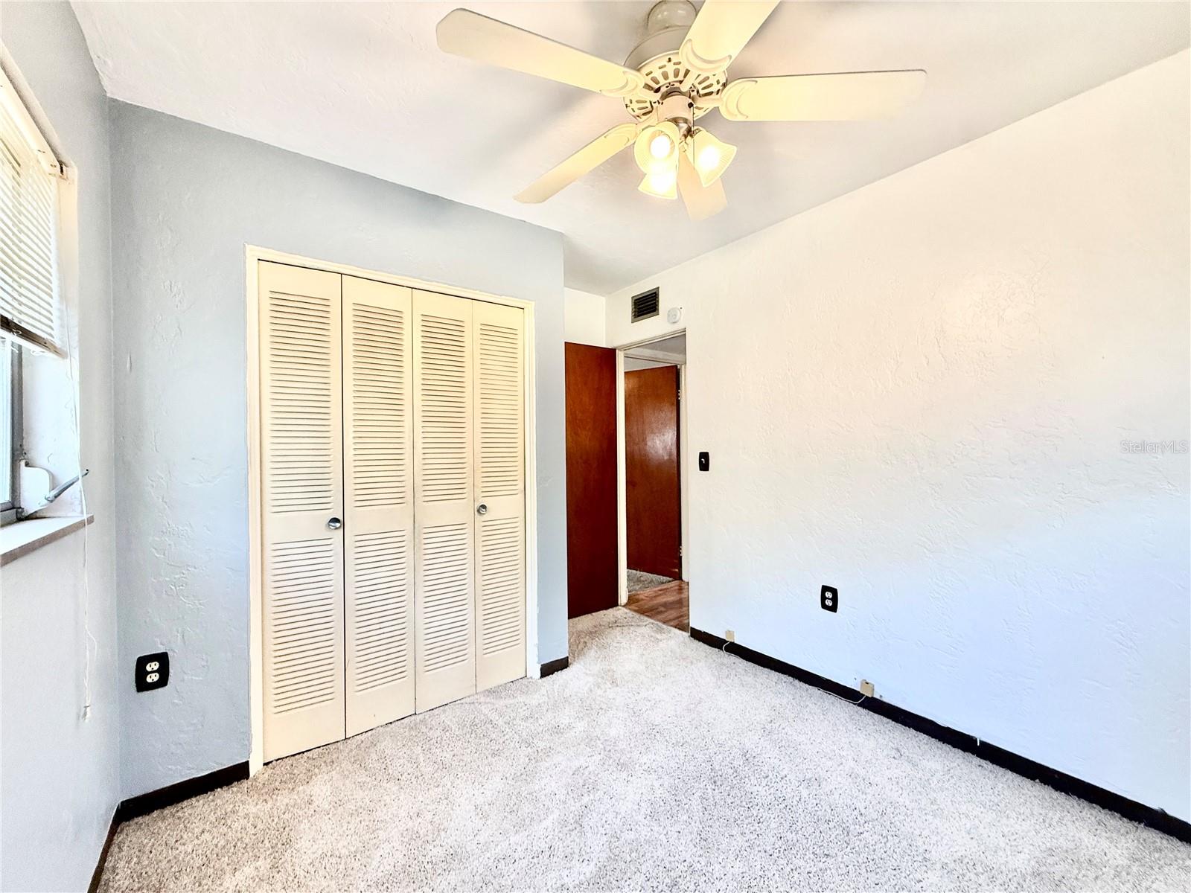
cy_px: 446
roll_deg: +0.1
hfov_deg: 102.1
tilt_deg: -0.3
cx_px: 596
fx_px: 482
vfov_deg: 85.7
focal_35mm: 14
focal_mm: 2.22
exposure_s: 1/120
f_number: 2.2
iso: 250
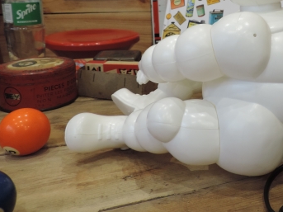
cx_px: 225
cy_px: 31
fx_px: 343
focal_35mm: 42
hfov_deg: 42.8
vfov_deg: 33.0
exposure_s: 1/30
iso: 280
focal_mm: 4.3
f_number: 3
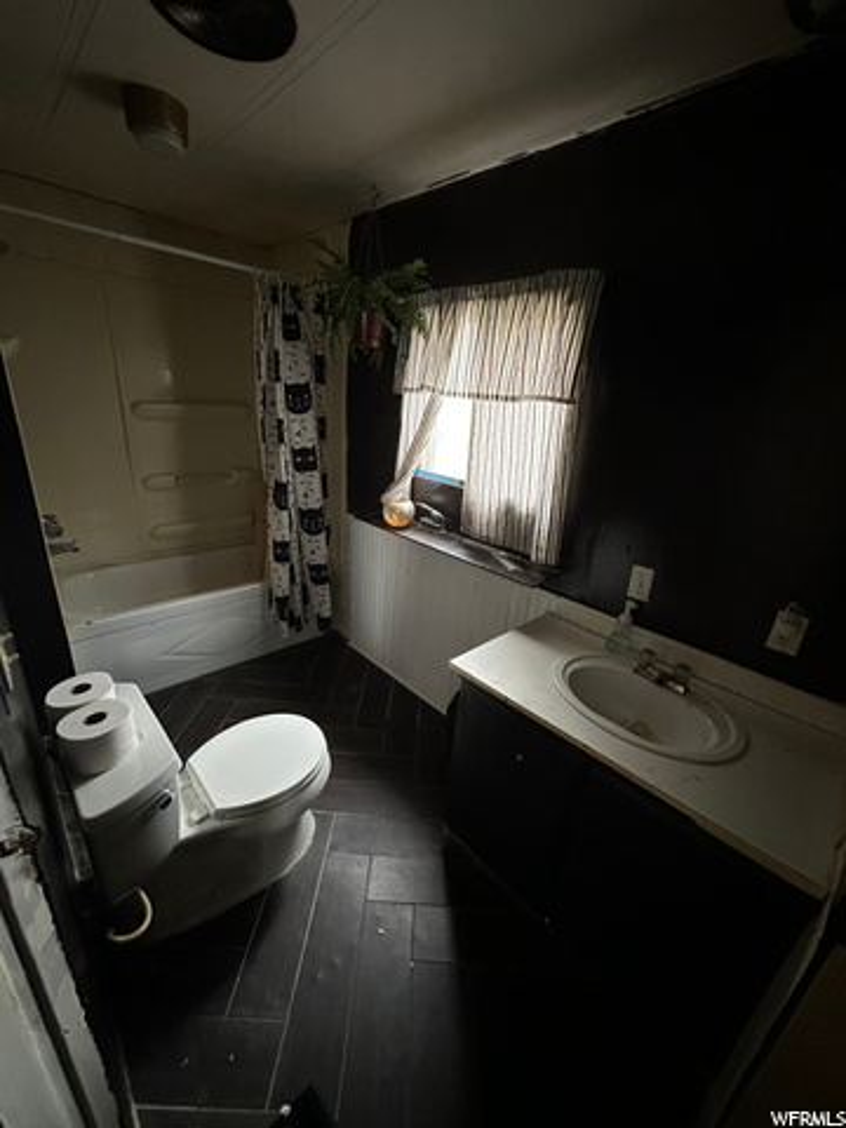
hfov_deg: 85.7
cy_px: 564
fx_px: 456
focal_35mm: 14
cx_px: 423
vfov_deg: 102.1
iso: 1000
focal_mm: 2.22
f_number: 2.2
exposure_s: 1/60
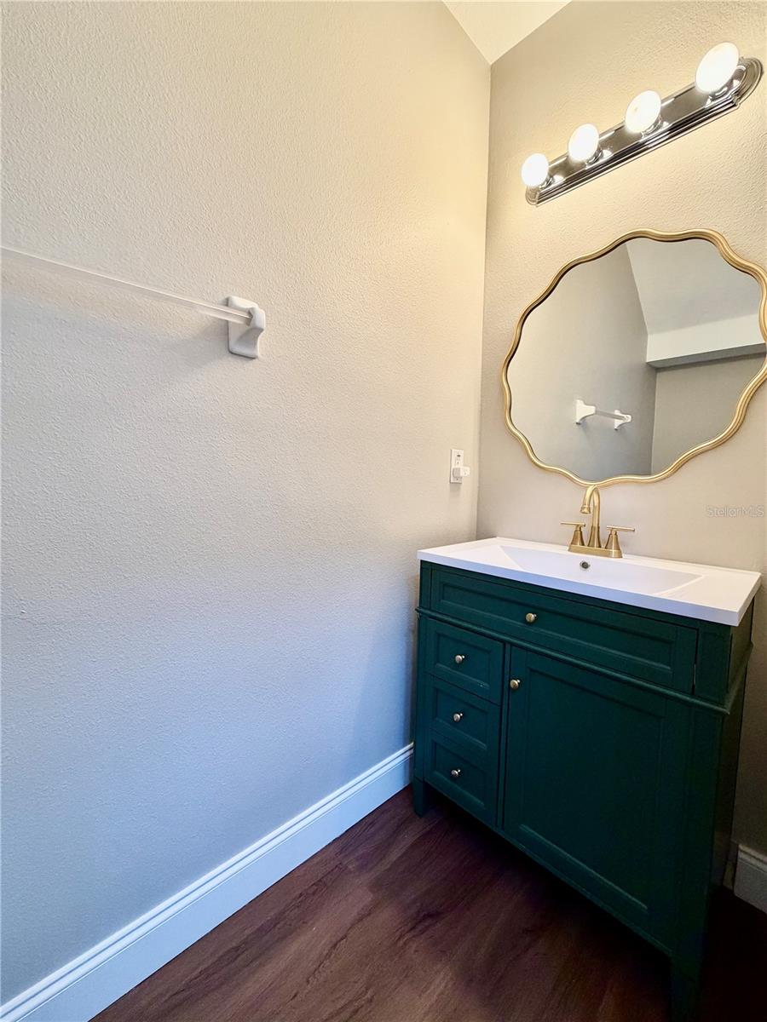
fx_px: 414
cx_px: 384
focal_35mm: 14
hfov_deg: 85.7
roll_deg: -1.3
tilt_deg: -4.5
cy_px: 511
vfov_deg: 102.1
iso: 250
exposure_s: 1/120
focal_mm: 2.22
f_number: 2.2
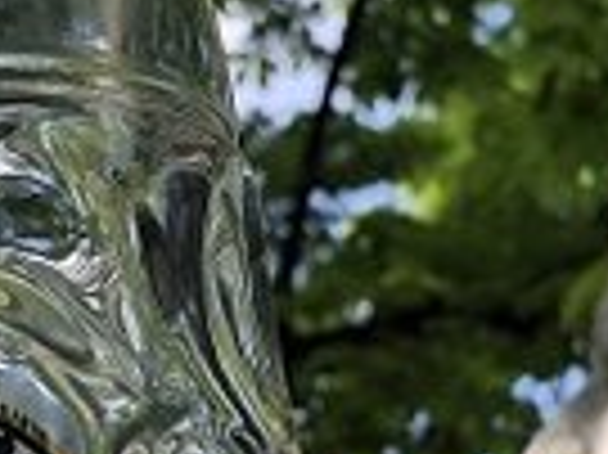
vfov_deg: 10.0
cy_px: 623
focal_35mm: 145
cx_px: 403
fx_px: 2545
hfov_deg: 13.6
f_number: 1.8
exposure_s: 1/378
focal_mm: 3.99
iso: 20
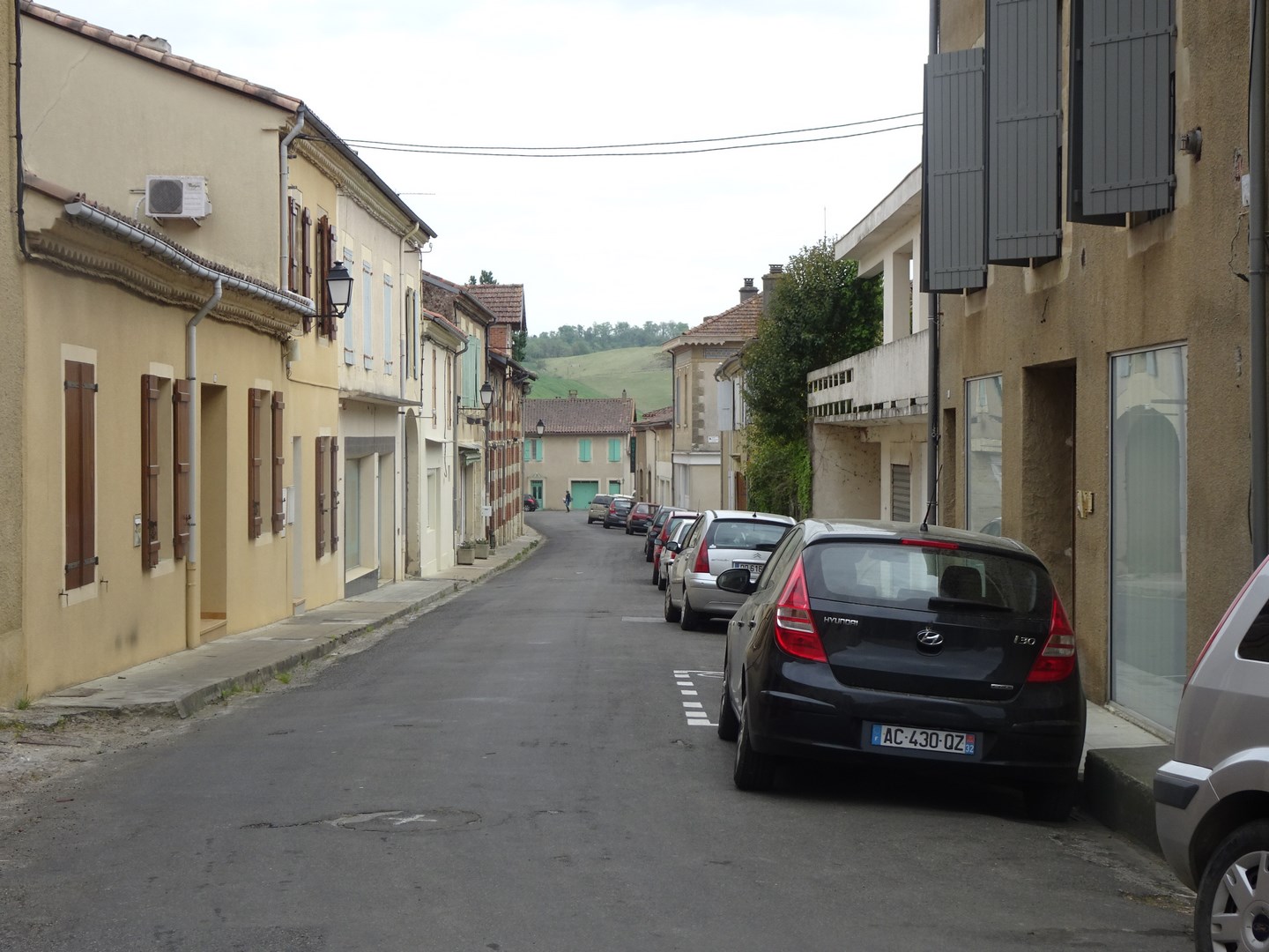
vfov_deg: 25.2
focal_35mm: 58
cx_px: 634
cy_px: 476
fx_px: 2126
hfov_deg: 33.2
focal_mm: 9.87
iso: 80
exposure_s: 1/250
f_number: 4.5
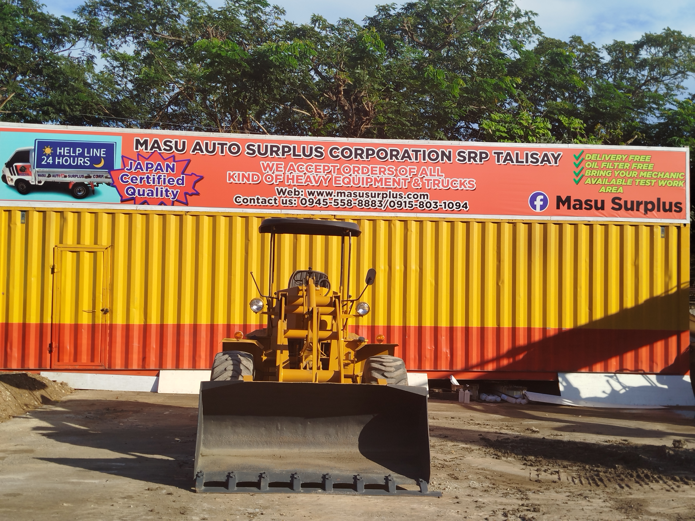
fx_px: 863
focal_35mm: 43
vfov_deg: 33.6
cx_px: 348
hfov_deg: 43.9
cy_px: 260
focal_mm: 5.31
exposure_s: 1/1002
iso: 50
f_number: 1.7
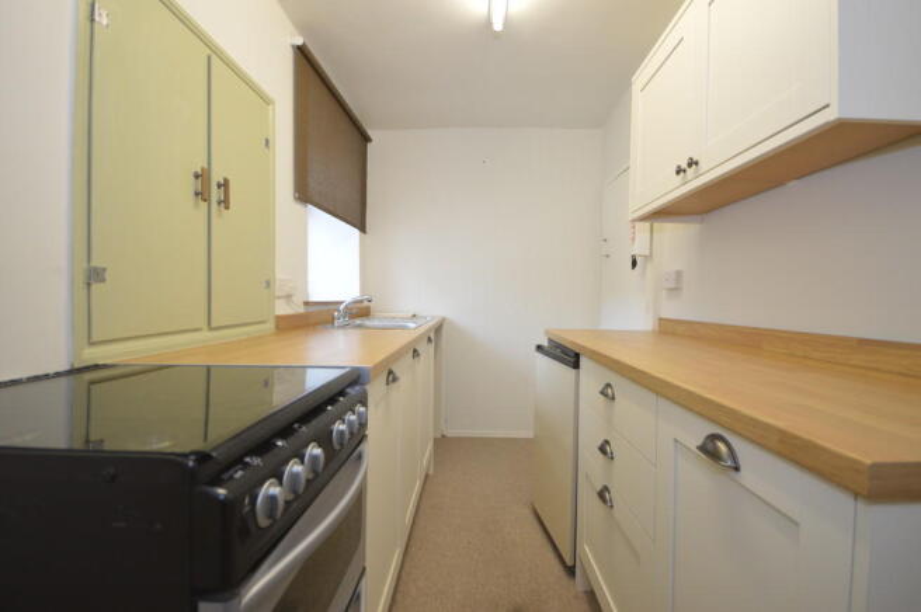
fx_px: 383
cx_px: 460
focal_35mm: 15
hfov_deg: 100.4
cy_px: 306
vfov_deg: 77.2
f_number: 4
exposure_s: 1/60
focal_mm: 10
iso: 900
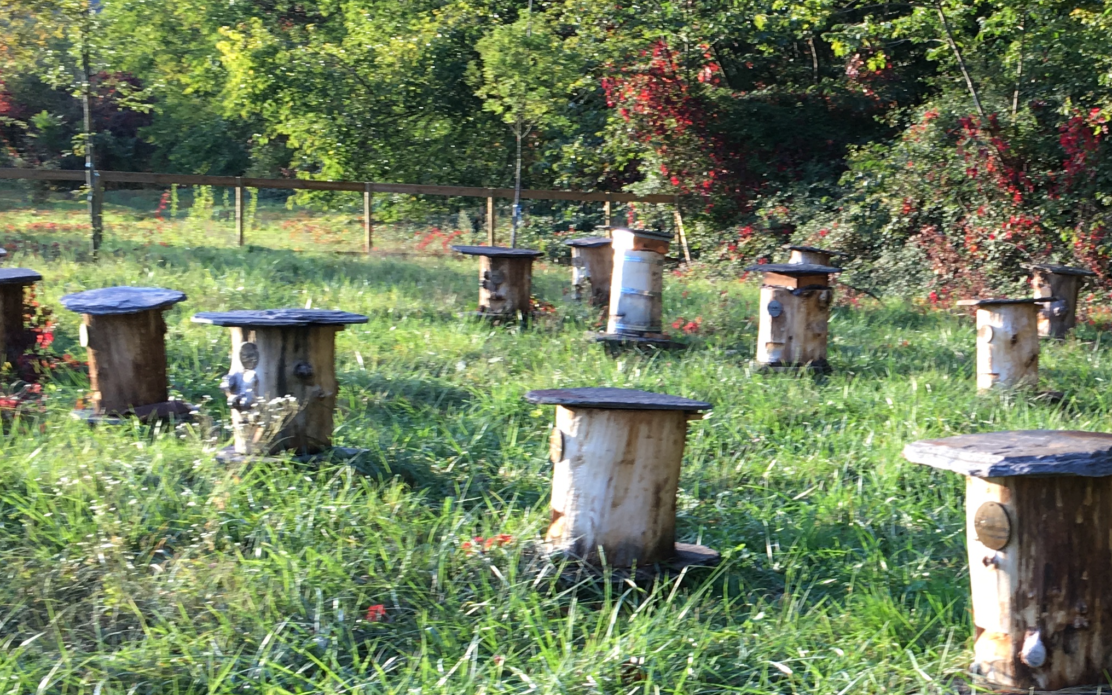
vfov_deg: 21.2
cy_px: 435
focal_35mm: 61
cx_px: 983
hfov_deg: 32.0
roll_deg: -1.9
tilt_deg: -5.8
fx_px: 1849
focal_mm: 4.15
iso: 25
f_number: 2.2
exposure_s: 1/100
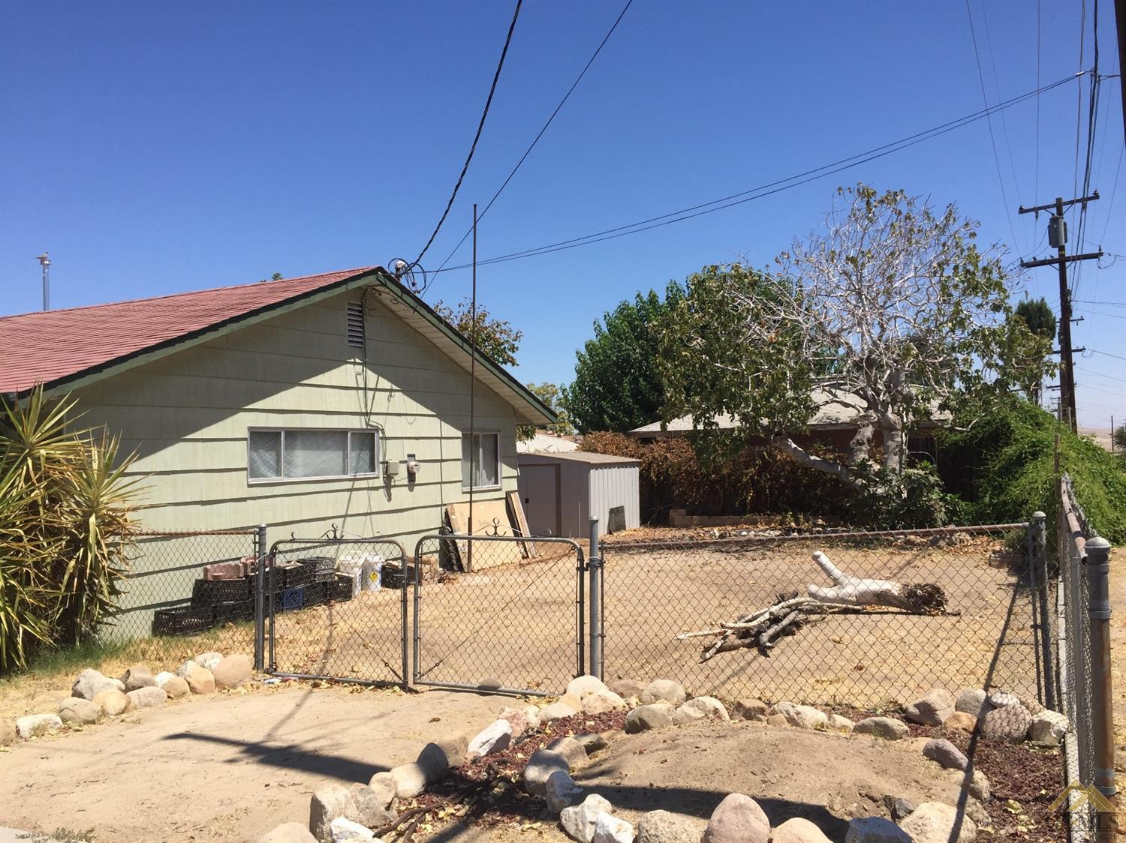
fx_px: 943
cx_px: 563
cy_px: 422
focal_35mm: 29
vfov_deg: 48.2
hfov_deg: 61.7
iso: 32
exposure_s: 1/2475
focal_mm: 4.15
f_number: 2.2
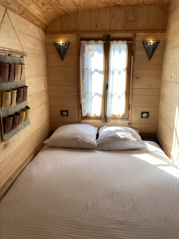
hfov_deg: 49.7
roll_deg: +0.2
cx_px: 90
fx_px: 193
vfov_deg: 63.4
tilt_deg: -13.4
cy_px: 120
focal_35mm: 28
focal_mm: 3.99
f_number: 1.8
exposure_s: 1/109
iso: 20
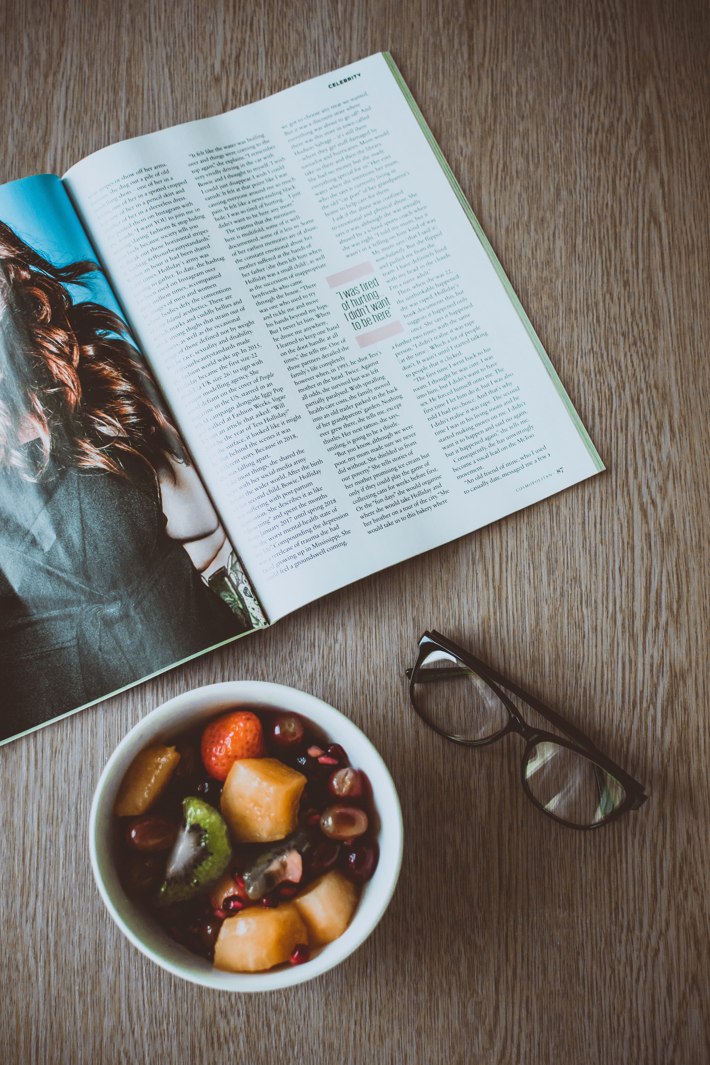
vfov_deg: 37.9
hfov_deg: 25.8
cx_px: 355
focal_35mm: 52
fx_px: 1553
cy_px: 532
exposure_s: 1/200
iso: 500
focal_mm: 35
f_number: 2.8
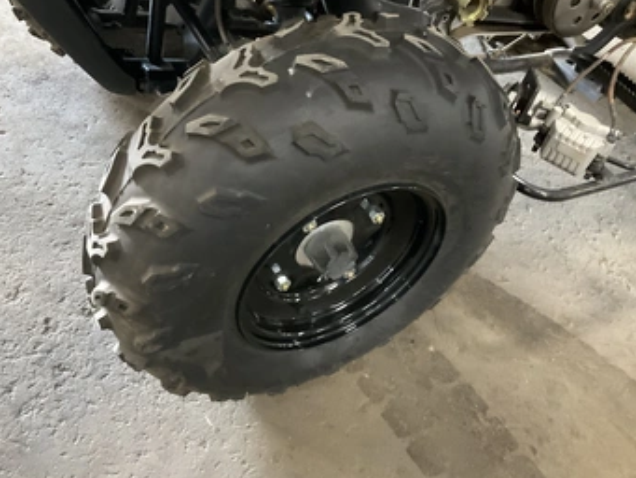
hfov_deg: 53.9
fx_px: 625
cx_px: 310
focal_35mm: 34
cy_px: 211
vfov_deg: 41.8
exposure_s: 1/30
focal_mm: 3
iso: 400
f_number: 1.8
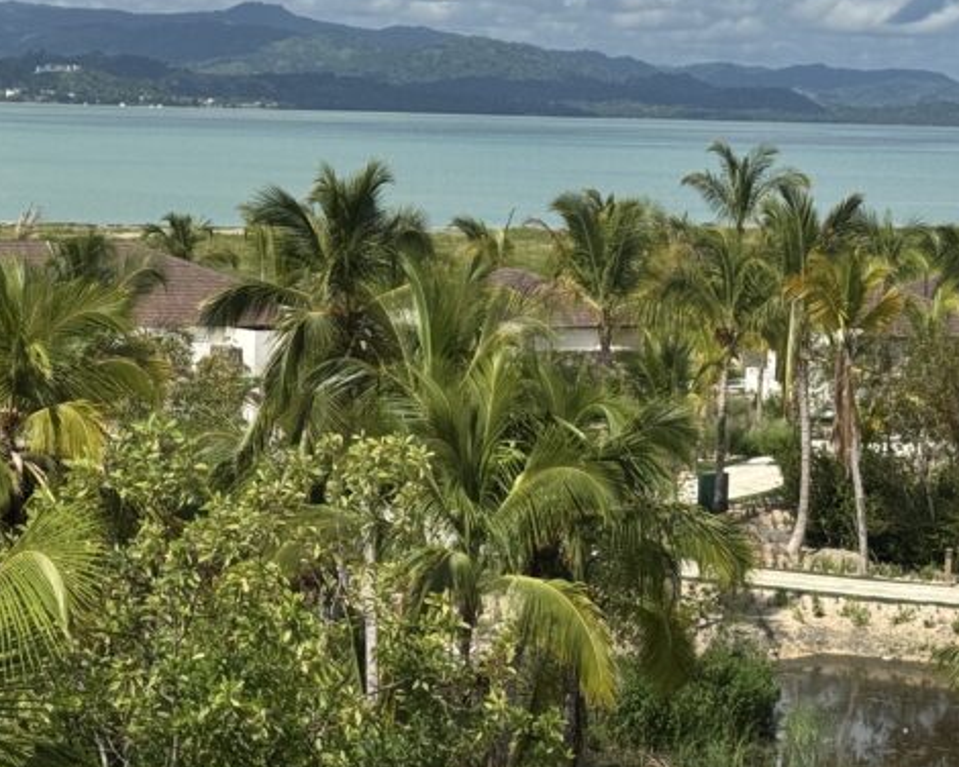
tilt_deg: -4.6
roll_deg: -2.0
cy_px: 333
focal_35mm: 102
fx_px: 2895
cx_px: 214
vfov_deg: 15.1
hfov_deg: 18.7
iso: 64
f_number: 1.78
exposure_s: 1/7092
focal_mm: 6.76
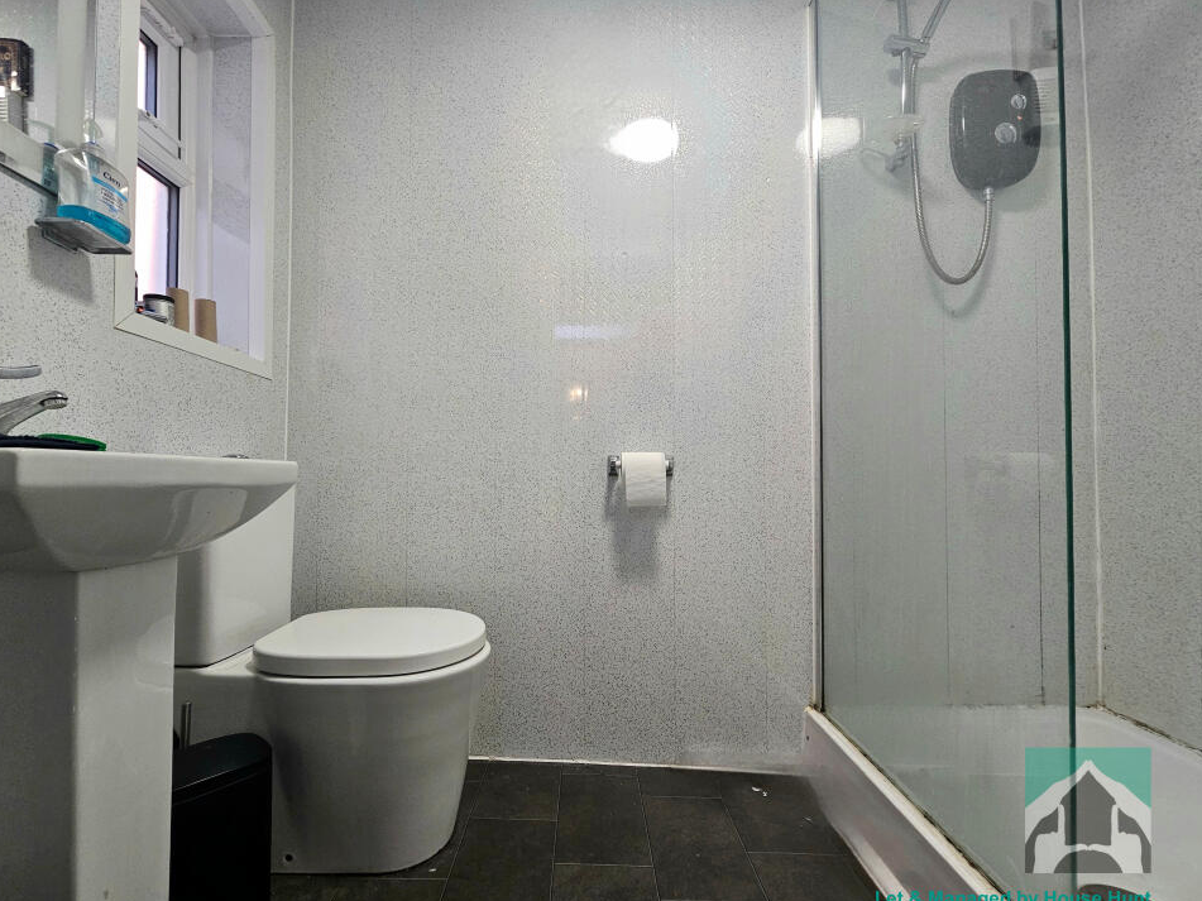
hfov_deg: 102.1
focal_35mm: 14
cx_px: 590
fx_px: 486
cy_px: 471
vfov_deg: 85.6
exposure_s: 1/77.5
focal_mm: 2.2
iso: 200
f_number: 2.2
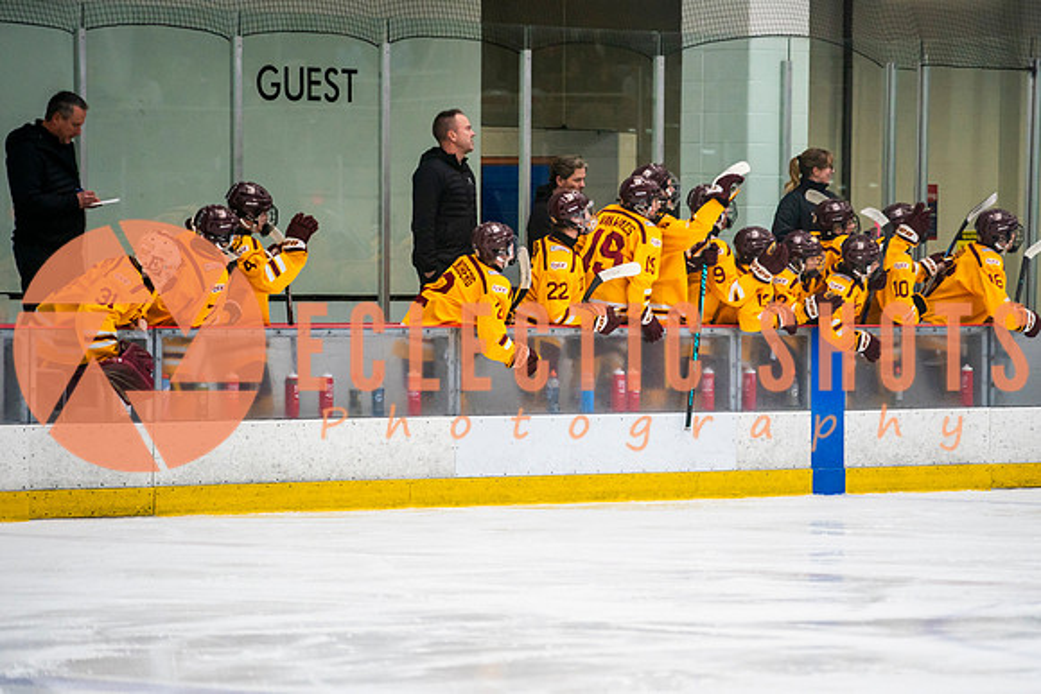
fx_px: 6916
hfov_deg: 8.6
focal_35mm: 239
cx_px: 606
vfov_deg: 5.7
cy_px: 388
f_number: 2.8
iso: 1600
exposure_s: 1/640
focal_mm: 200
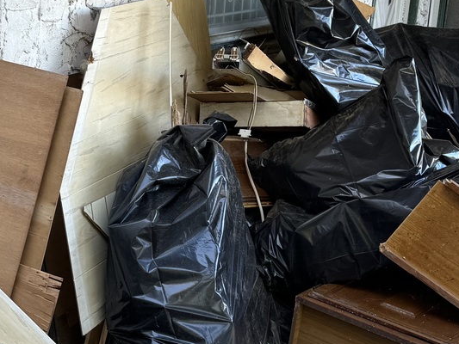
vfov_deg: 20.4
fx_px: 955
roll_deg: -2.6
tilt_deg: -12.8
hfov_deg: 25.7
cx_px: 0
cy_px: 126
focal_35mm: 72
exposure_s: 1/121
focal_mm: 6.76
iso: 80
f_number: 1.78
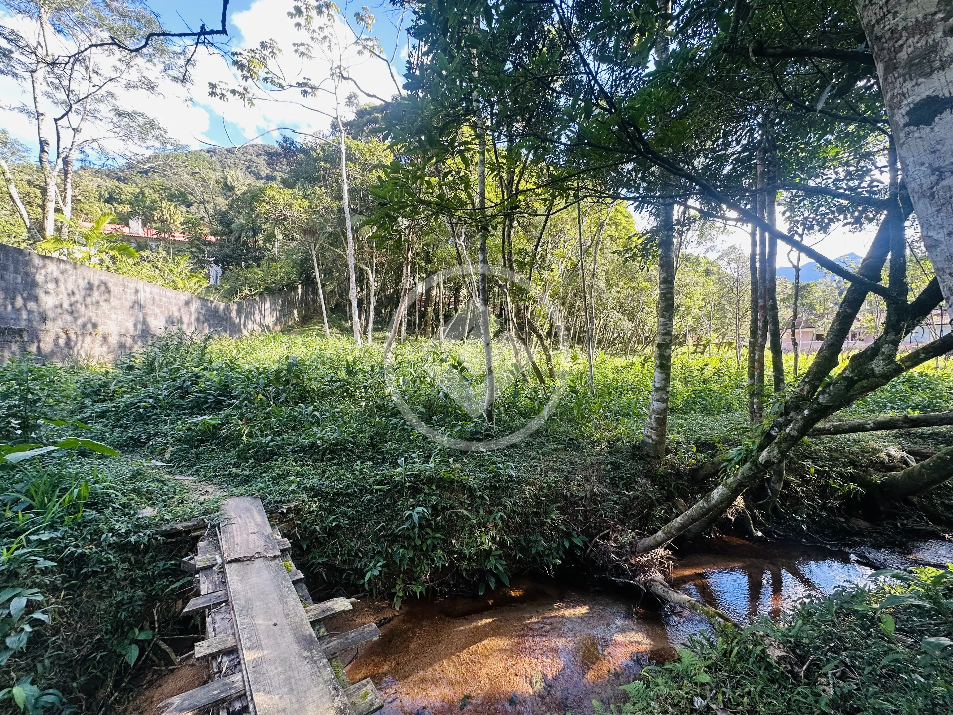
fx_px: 385
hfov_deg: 102.1
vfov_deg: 85.7
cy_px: 358
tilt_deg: -0.4
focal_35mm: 14
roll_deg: -0.7
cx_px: 476
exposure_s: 1/99
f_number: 2.2
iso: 50
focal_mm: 2.22
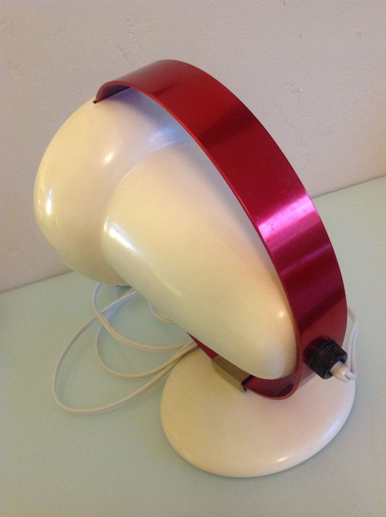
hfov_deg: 40.6
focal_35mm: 35
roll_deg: +22.3
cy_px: 258
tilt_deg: -29.1
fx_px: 522
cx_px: 193
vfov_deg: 52.7
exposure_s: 1/17
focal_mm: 4.28
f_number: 2.4
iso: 320
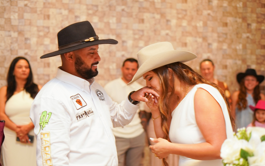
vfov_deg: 24.9
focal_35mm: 52
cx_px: 135
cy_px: 88
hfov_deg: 38.9
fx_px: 376
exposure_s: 1/50
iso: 500
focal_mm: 50
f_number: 2
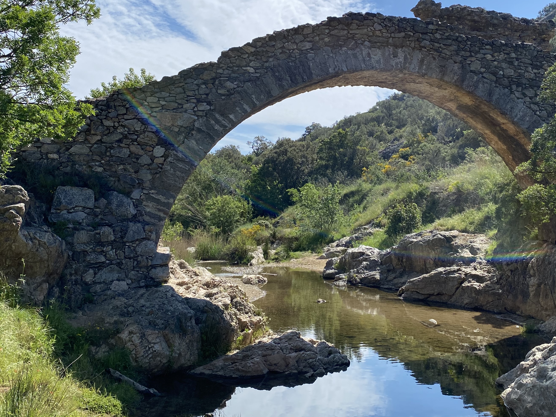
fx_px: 643
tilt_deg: +6.5
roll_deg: -1.5
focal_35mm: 40
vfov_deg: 35.8
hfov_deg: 46.4
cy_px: 161
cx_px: 345
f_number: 1.8
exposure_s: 1/4274
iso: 32
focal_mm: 4.25
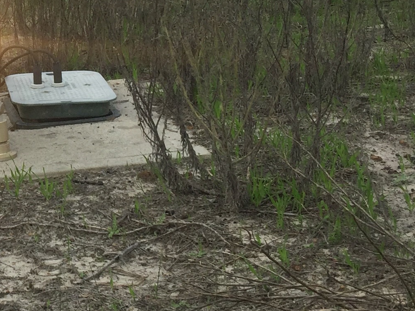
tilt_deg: -7.4
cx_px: -57
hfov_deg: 19.8
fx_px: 1127
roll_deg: -1.4
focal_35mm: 94
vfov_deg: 15.6
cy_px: 72
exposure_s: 1/1582
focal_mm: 4.15
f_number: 2.2
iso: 32
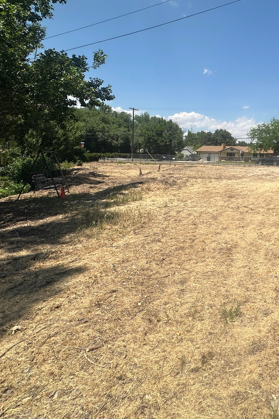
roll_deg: -1.6
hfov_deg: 46.6
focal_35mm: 25
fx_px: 291
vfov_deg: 70.2
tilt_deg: +1.1
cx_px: 247
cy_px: 153
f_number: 2.2
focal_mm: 2.22
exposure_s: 1/2959
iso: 50
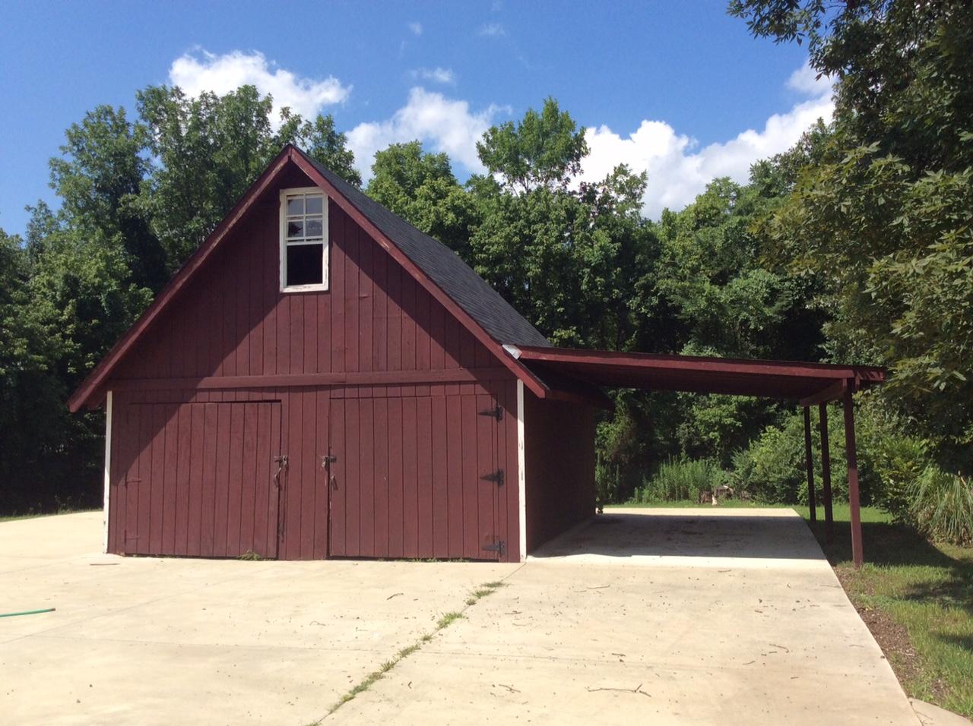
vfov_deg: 44.1
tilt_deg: +2.3
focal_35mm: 32
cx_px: 486
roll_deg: -1.9
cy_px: 363
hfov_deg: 56.9
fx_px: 898
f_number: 2.4
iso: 32
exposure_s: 1/1395
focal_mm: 3.3
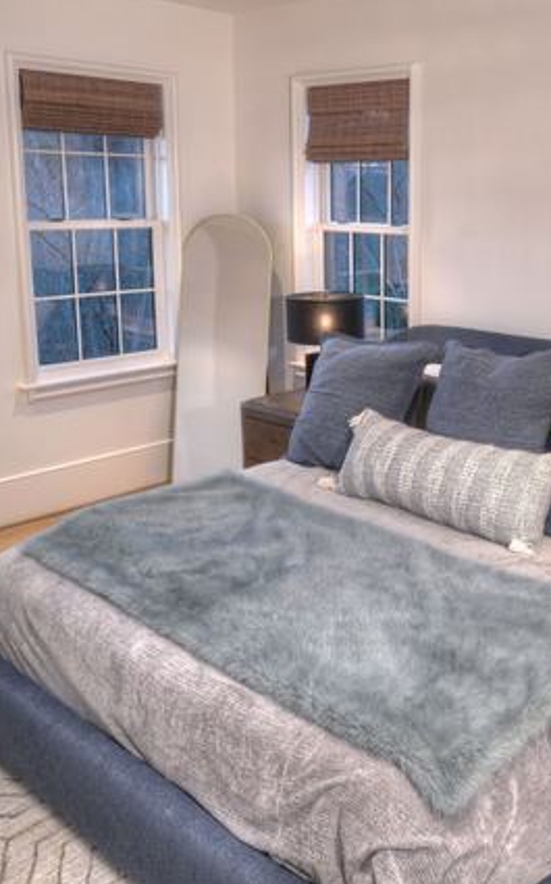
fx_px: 842
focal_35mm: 35
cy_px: 356
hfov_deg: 33.8
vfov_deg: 55.0
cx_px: 522
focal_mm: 18
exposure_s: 1/15
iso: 400
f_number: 8
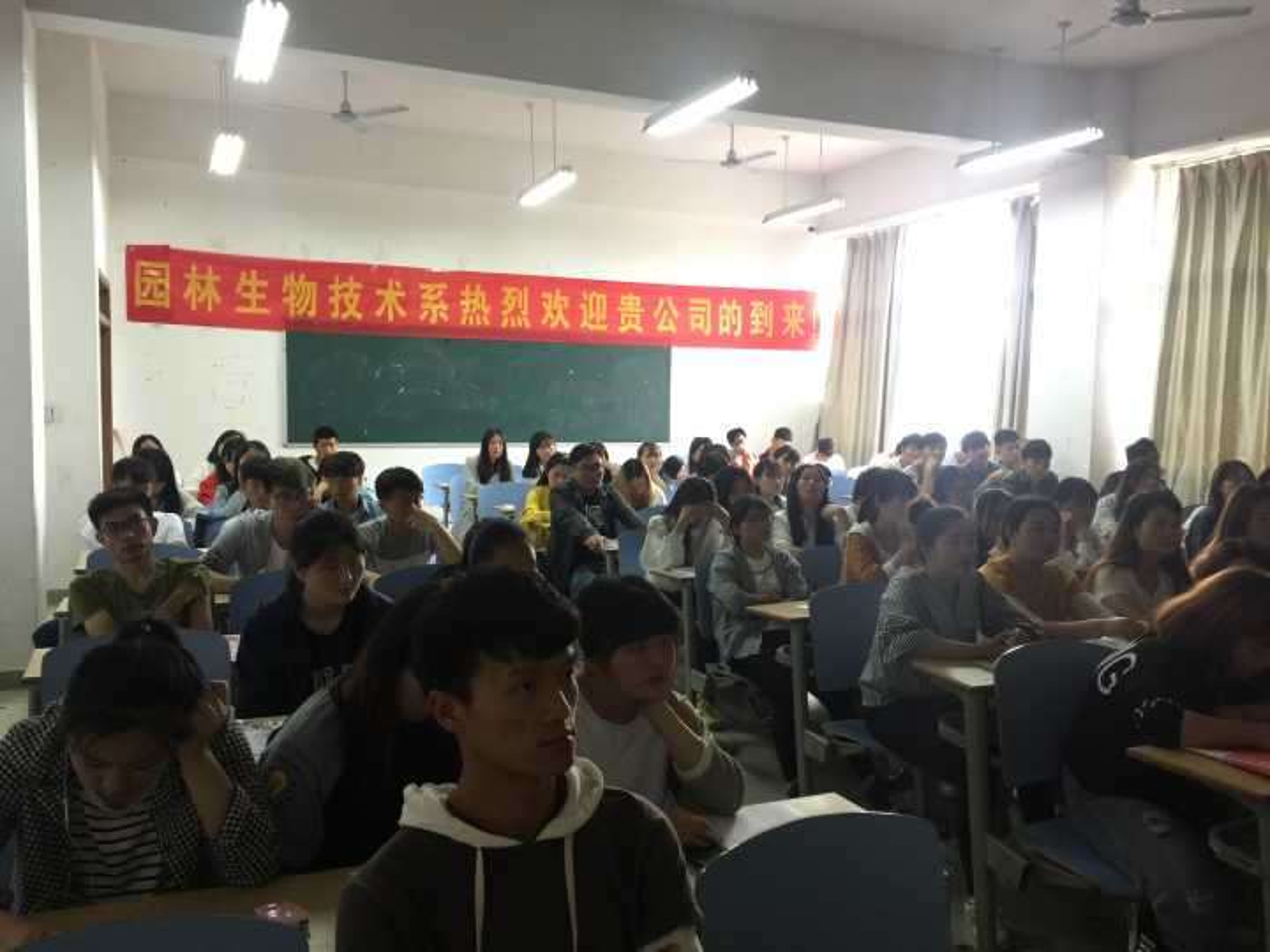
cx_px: 635
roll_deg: -2.0
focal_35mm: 29
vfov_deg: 48.2
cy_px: 476
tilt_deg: -4.6
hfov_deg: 61.7
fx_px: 1064
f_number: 2.2
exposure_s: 1/17
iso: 80
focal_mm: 4.15
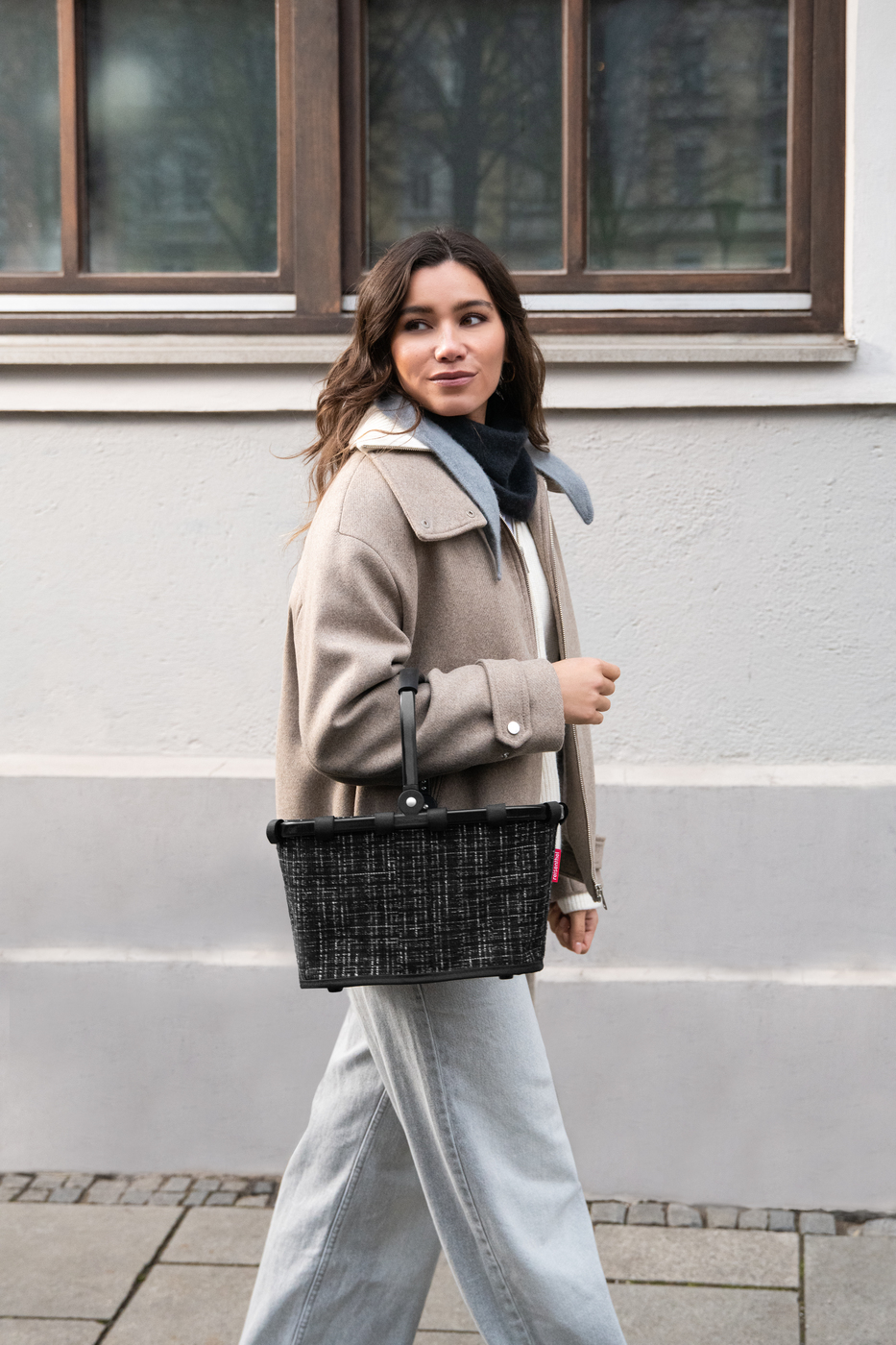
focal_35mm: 48
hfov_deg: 28.1
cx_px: 448
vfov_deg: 41.1
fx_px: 1792
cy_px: 672
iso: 2000
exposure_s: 1/250
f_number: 4
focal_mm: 48
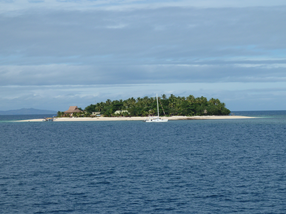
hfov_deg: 20.4
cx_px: 143
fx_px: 793
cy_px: 107
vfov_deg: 15.4
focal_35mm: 96
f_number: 5.6
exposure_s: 1/640
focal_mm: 15.8
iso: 80
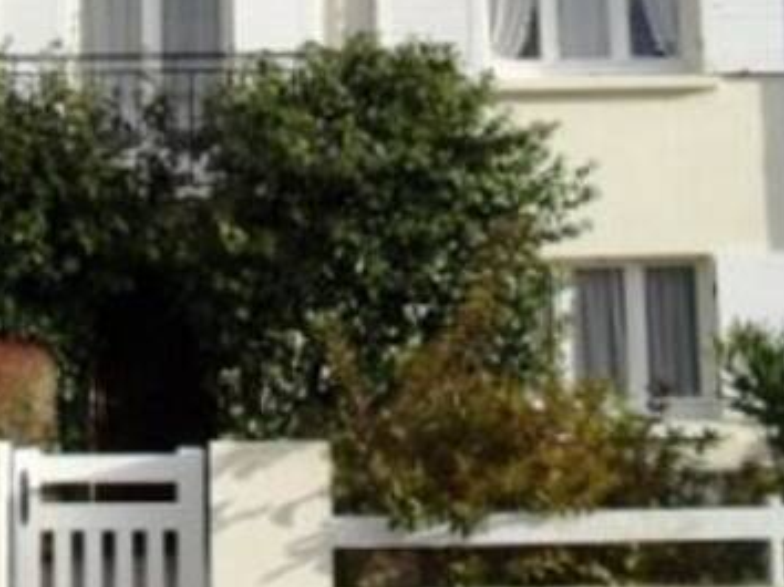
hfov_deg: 25.1
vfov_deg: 19.0
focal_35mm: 76
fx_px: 1720
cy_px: 60
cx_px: 128
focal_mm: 6.3
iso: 100
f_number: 8.4
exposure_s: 1/125
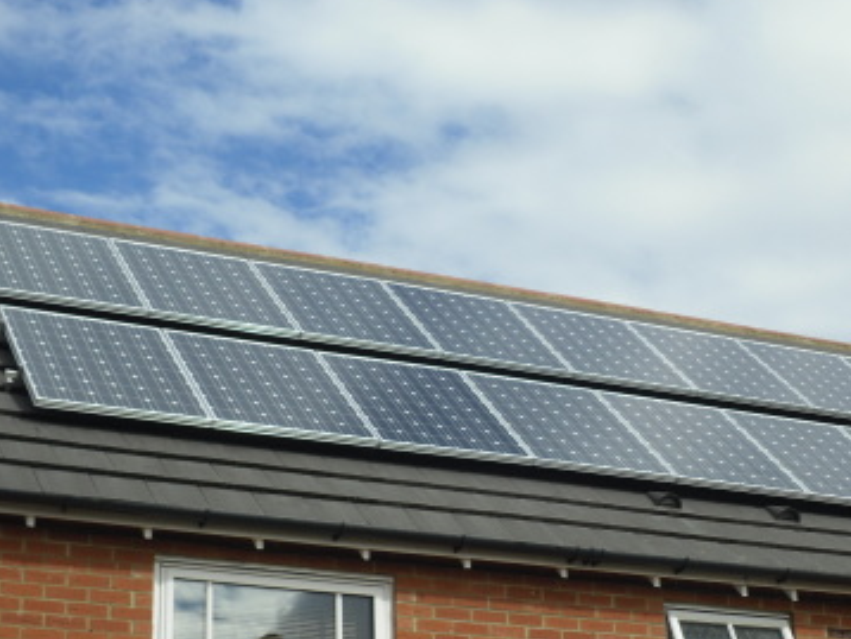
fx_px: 1968
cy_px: 363
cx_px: 549
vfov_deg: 18.4
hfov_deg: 24.3
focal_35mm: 80
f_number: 10.2
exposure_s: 1/145
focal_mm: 9.98
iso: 80
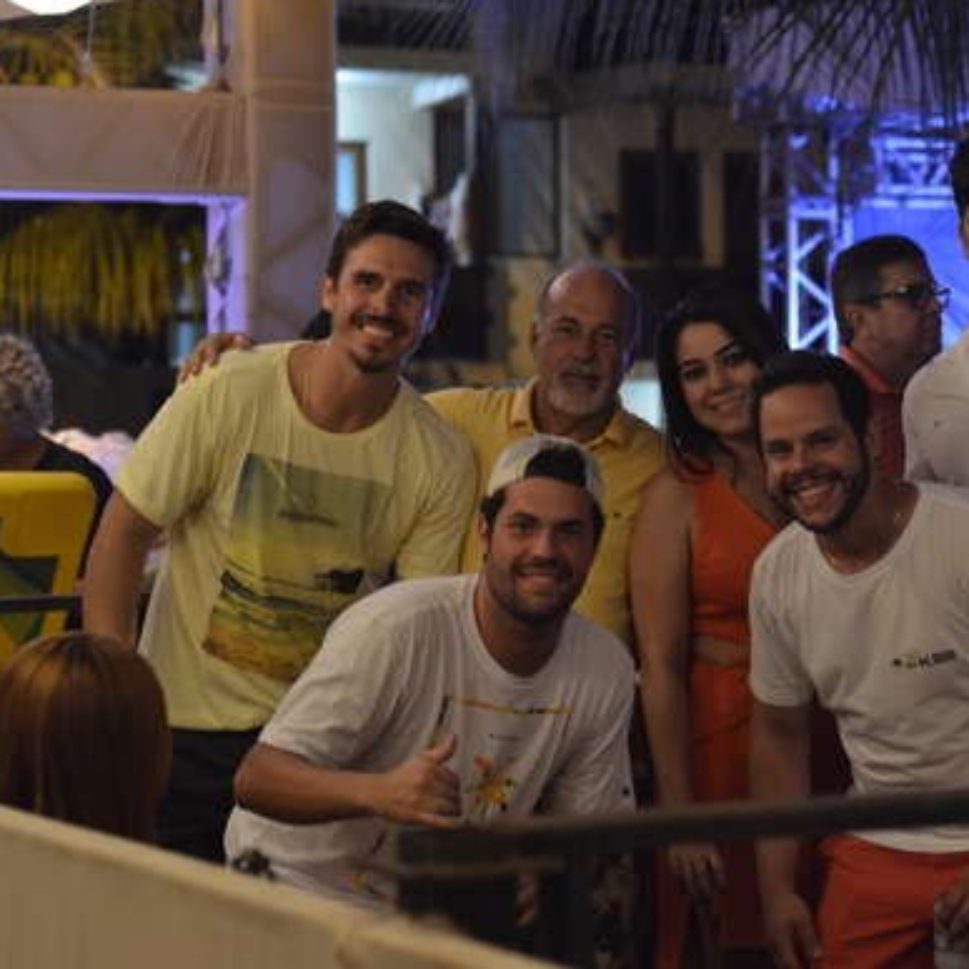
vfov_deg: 17.9
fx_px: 3072
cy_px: 482
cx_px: 711
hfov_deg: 17.8
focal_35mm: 97
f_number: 2.8
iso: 1000
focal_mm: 50
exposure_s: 1/30
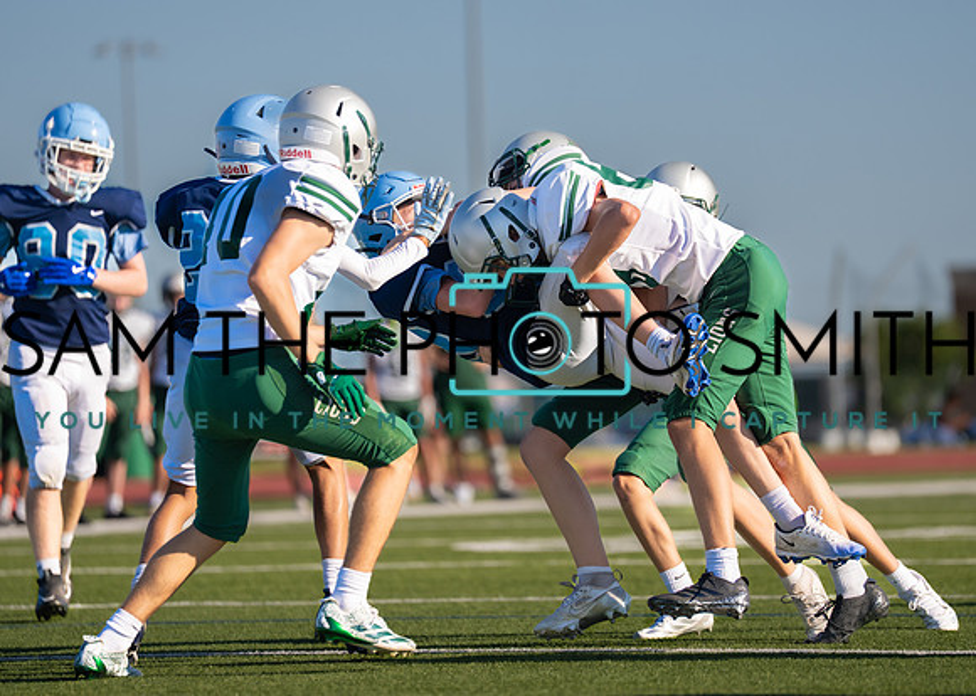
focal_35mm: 248
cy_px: 316
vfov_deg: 5.8
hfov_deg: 8.1
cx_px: 569
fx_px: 6875
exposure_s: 1/4000
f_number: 2.8
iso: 250
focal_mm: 200
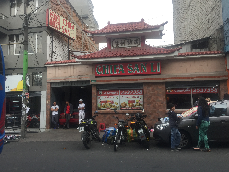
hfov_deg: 61.7
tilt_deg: +5.5
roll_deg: -1.2
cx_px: 114
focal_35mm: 29
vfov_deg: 48.2
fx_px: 192
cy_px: 86
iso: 32
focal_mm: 4.15
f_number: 2.2
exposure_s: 1/494
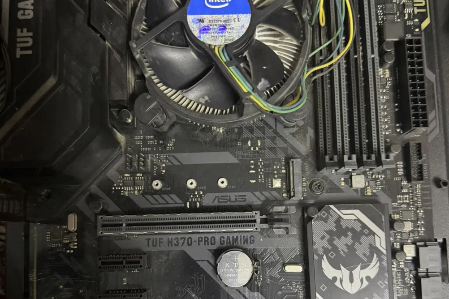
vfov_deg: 38.5
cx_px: 227
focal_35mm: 34
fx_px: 424
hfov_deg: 55.8
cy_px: 195
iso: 1000
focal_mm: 6.76
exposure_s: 1/33
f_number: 1.78
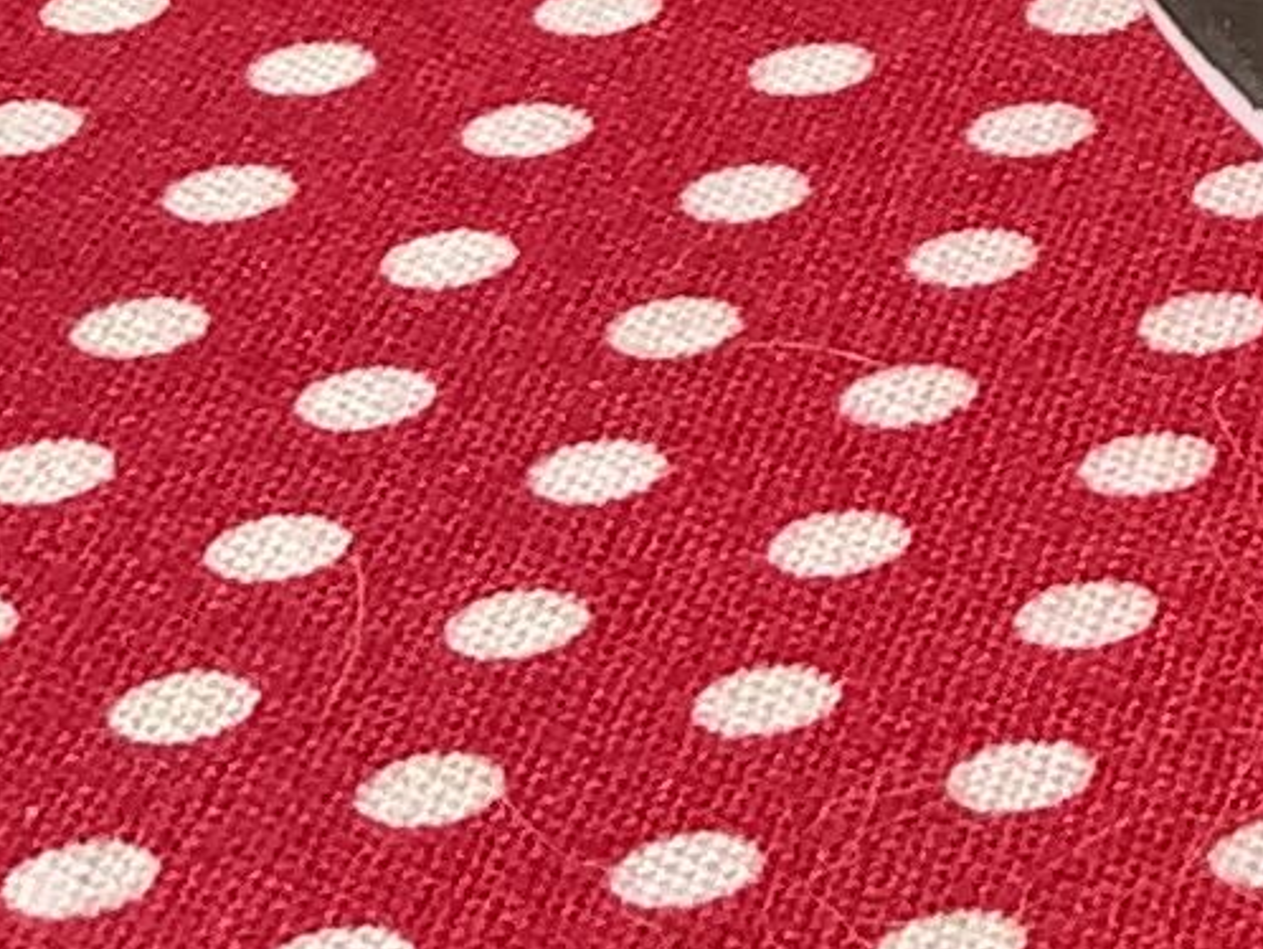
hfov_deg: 8.3
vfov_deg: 7.1
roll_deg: -0.2
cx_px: 3751
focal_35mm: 203
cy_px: -919
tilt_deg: -15.8
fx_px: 7410
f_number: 2.4
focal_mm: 3.3
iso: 25
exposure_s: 1/123
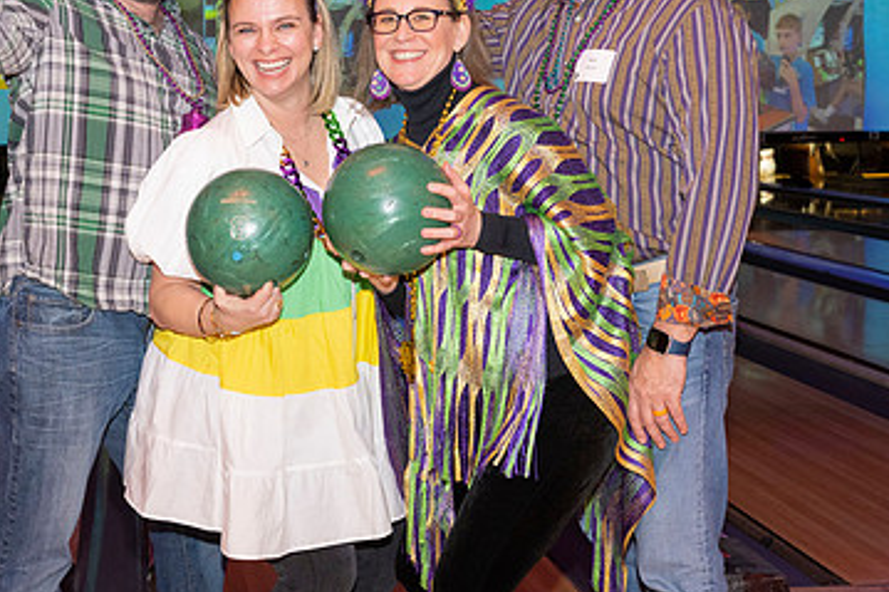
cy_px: 125
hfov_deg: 31.8
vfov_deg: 21.3
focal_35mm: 63
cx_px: 339
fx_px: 1555
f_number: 5.6
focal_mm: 39
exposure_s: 1/60
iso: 1600
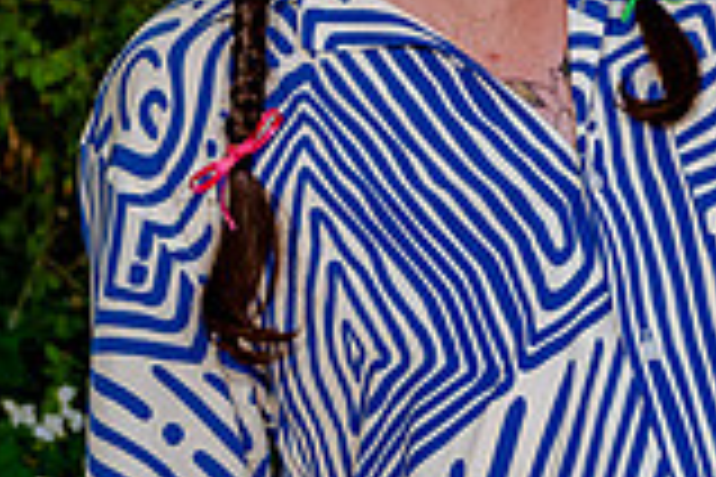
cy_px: -294
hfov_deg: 7.2
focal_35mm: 284
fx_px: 5648
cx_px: 856
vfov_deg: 4.8
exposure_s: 1/250
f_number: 7.1
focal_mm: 70
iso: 200
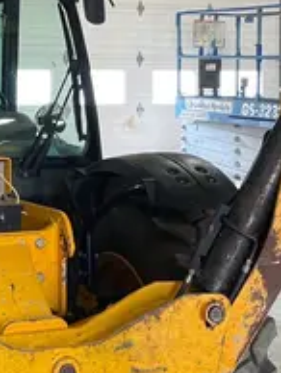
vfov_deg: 19.8
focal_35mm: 98
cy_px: 66
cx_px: -19
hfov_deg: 14.8
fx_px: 1058
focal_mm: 4.2
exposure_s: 1/60
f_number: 1.6
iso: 125
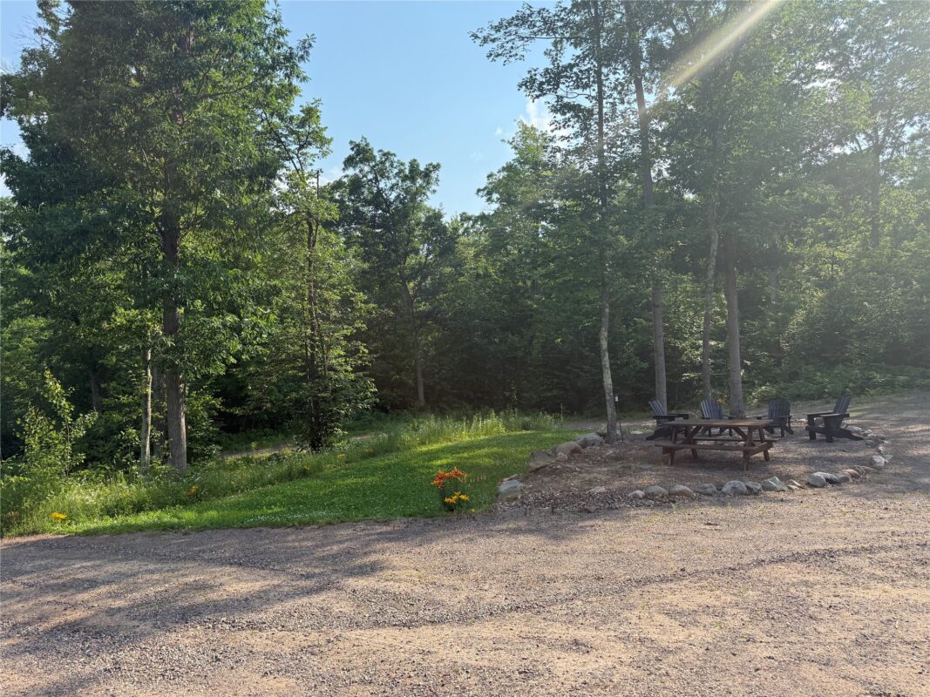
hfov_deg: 71.6
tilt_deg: +1.0
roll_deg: -1.3
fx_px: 645
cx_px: 465
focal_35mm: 24
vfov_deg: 56.8
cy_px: 348
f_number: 1.78
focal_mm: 6.76
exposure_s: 1/3021
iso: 100
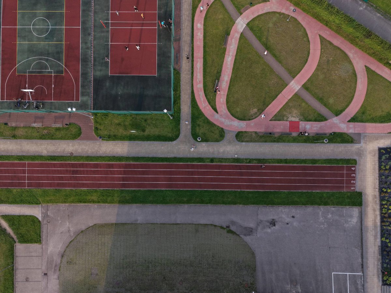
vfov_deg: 56.8
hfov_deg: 71.6
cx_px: 196
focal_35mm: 24
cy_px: 146
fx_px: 271
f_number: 1.8
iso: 100
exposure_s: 1/800
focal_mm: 8.67
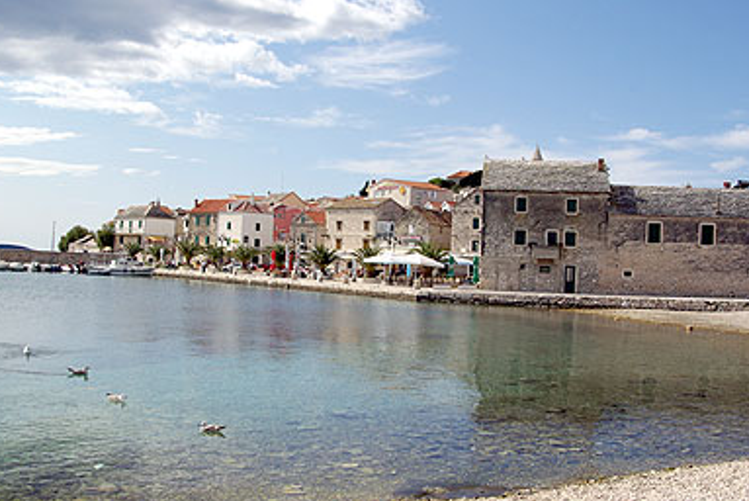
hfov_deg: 47.8
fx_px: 845
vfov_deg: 33.0
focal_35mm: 41
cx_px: 366
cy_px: 230
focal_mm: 23
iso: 100
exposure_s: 1/500
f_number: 8
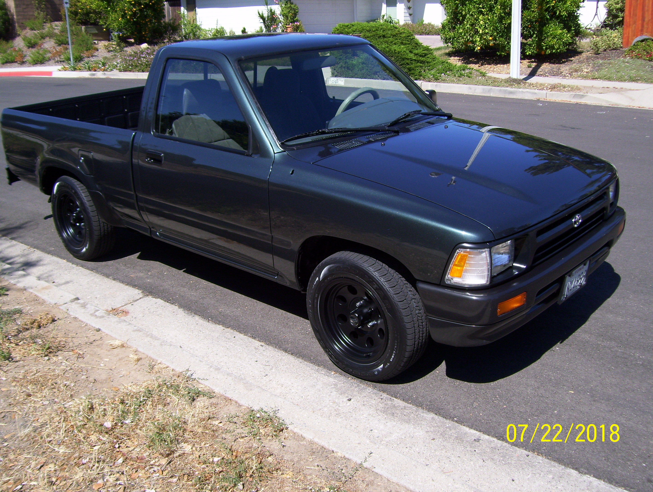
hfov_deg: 51.3
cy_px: 246
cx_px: 326
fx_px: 680
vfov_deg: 39.7
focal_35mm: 36
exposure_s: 1/320
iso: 80
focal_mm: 6
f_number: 4.8
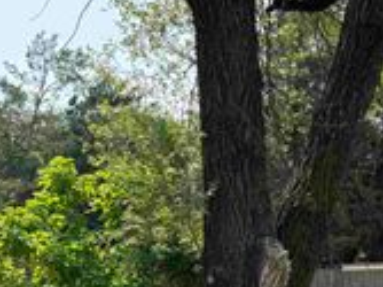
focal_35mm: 72
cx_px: 521
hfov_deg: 23.4
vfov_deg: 19.7
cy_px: 295
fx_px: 796
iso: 100
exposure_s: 1/2232
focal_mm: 6.76
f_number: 1.78
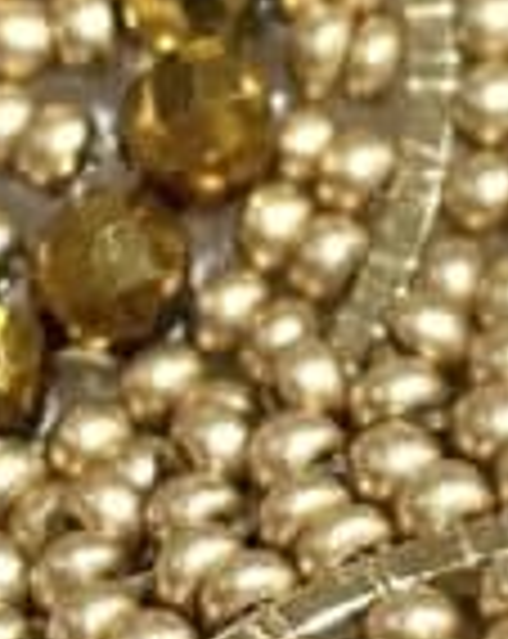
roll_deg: +9.8
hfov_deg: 4.2
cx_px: 297
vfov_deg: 5.3
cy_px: 207
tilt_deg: -35.8
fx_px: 6920
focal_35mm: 367
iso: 25
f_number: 1.6
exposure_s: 1/158
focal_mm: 5.96
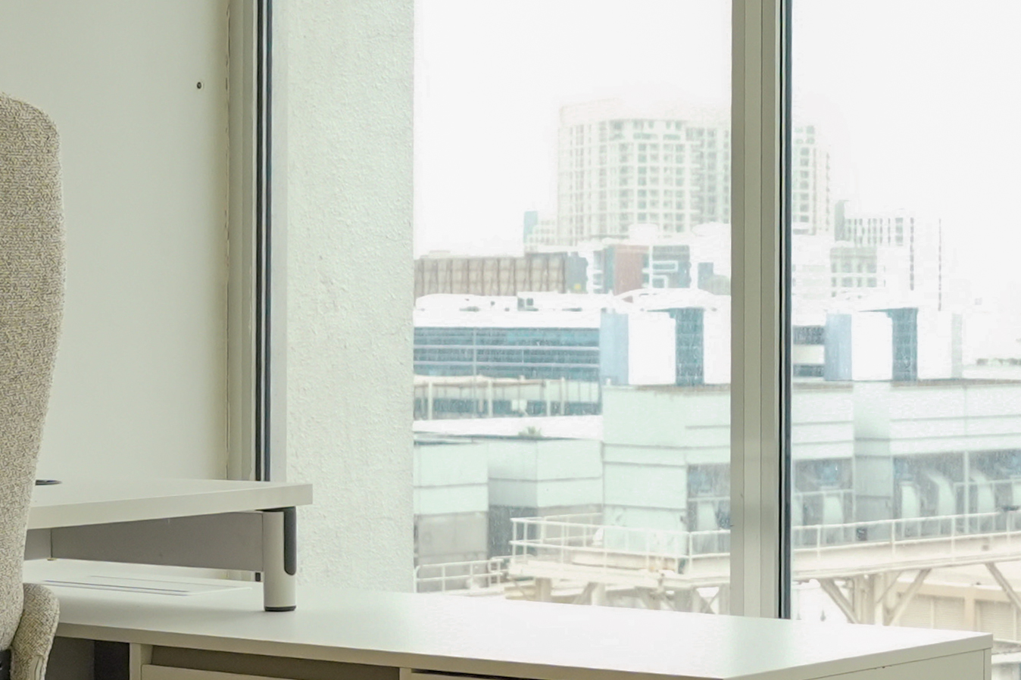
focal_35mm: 104
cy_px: 164
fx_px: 2949
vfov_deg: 13.1
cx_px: 910
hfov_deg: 19.3
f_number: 4.5
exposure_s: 1/30
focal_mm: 20
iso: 1000
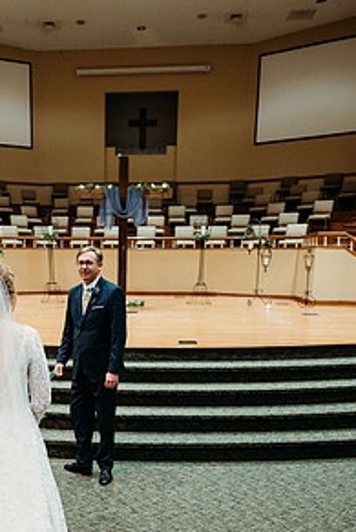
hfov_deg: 35.3
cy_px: 372
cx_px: 95
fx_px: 548
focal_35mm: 37
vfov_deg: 50.5
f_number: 1.8
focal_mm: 24
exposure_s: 1/125
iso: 2000
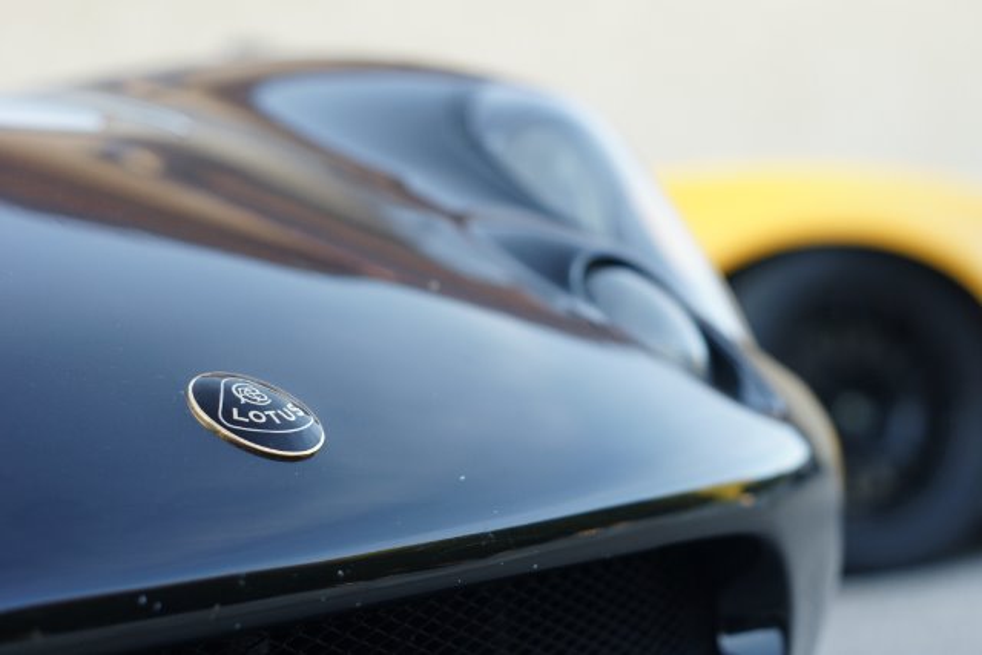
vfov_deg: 18.2
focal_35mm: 75
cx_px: 491
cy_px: 328
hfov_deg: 27.0
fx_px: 2046
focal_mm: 50
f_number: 2.5
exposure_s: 1/400
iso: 250
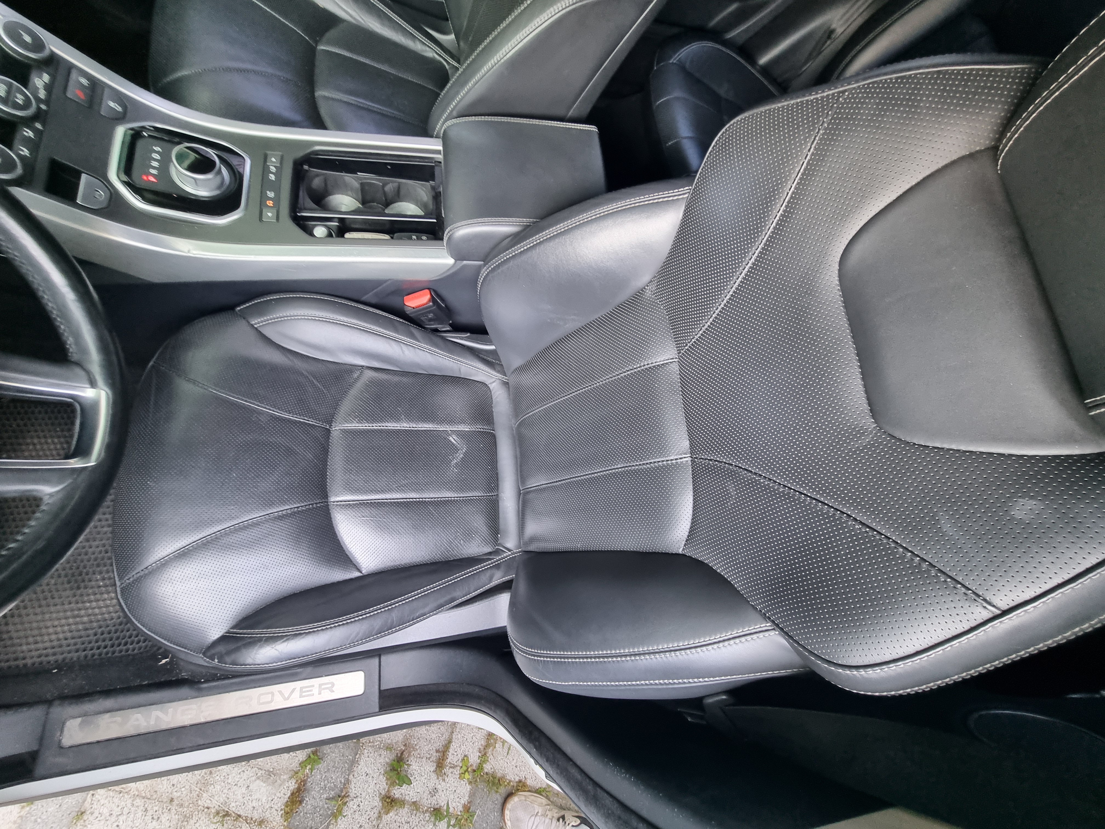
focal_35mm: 13
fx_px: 415
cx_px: 552
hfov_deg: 106.2
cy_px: 414
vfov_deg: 89.9
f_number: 2.2
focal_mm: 2.2
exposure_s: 1/60
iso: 200
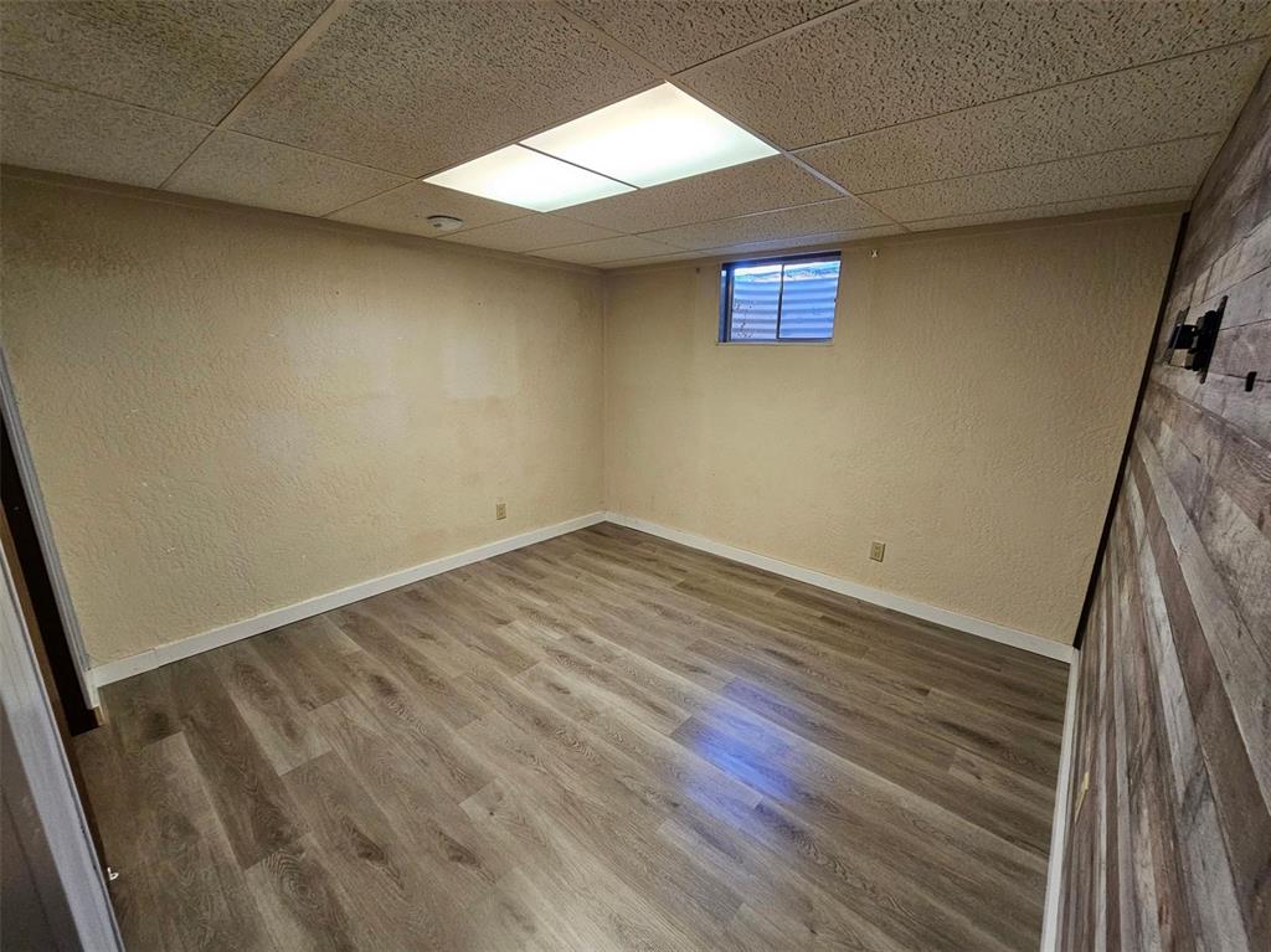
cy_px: 476
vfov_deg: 89.9
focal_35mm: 13
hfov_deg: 106.2
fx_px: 477
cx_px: 636
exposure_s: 1/40
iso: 320
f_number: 2.2
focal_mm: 2.2
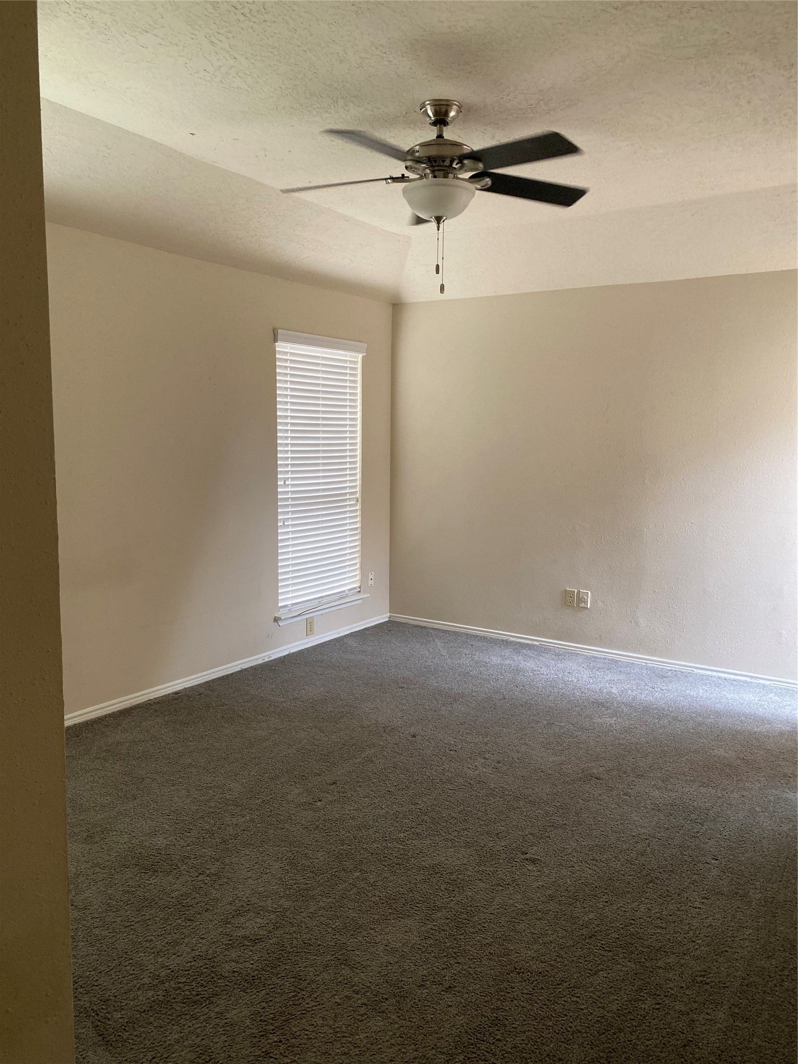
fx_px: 799
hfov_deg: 53.1
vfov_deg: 67.3
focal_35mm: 26
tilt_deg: -6.4
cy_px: 532
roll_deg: -1.8
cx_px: 399
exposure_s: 1/60
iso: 200
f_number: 1.8
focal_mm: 4.25
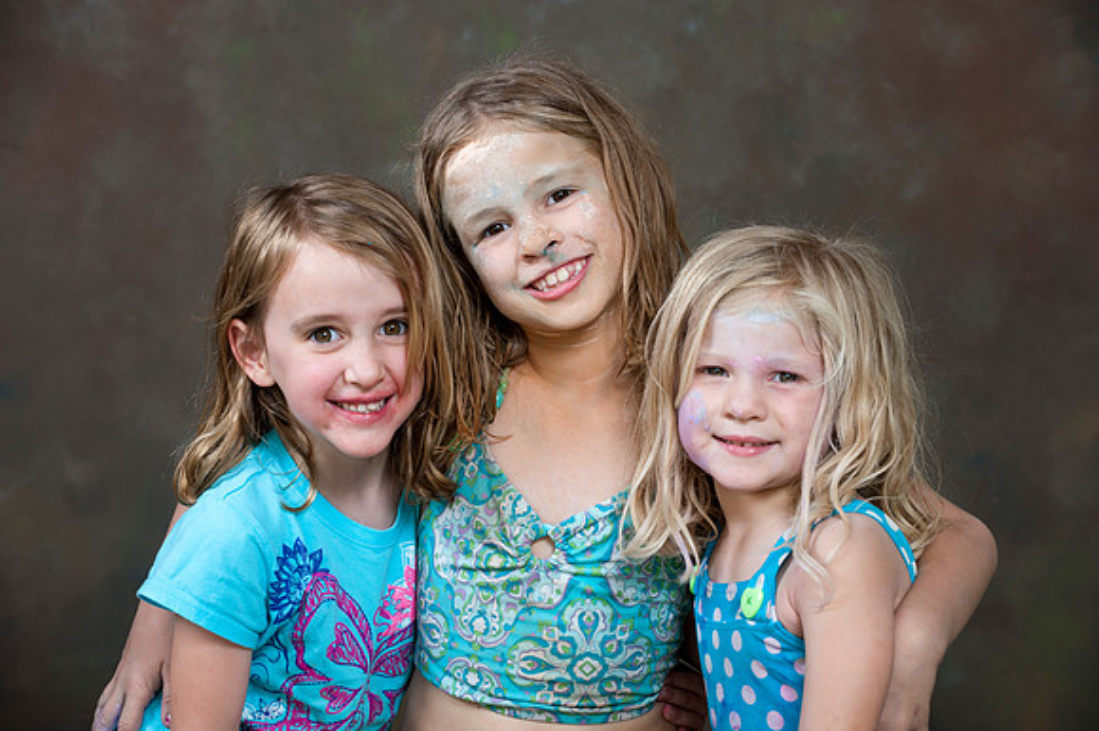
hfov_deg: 17.1
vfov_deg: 11.4
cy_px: 366
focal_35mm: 120
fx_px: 3661
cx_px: 550
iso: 400
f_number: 7.1
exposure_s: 1/160
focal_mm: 120
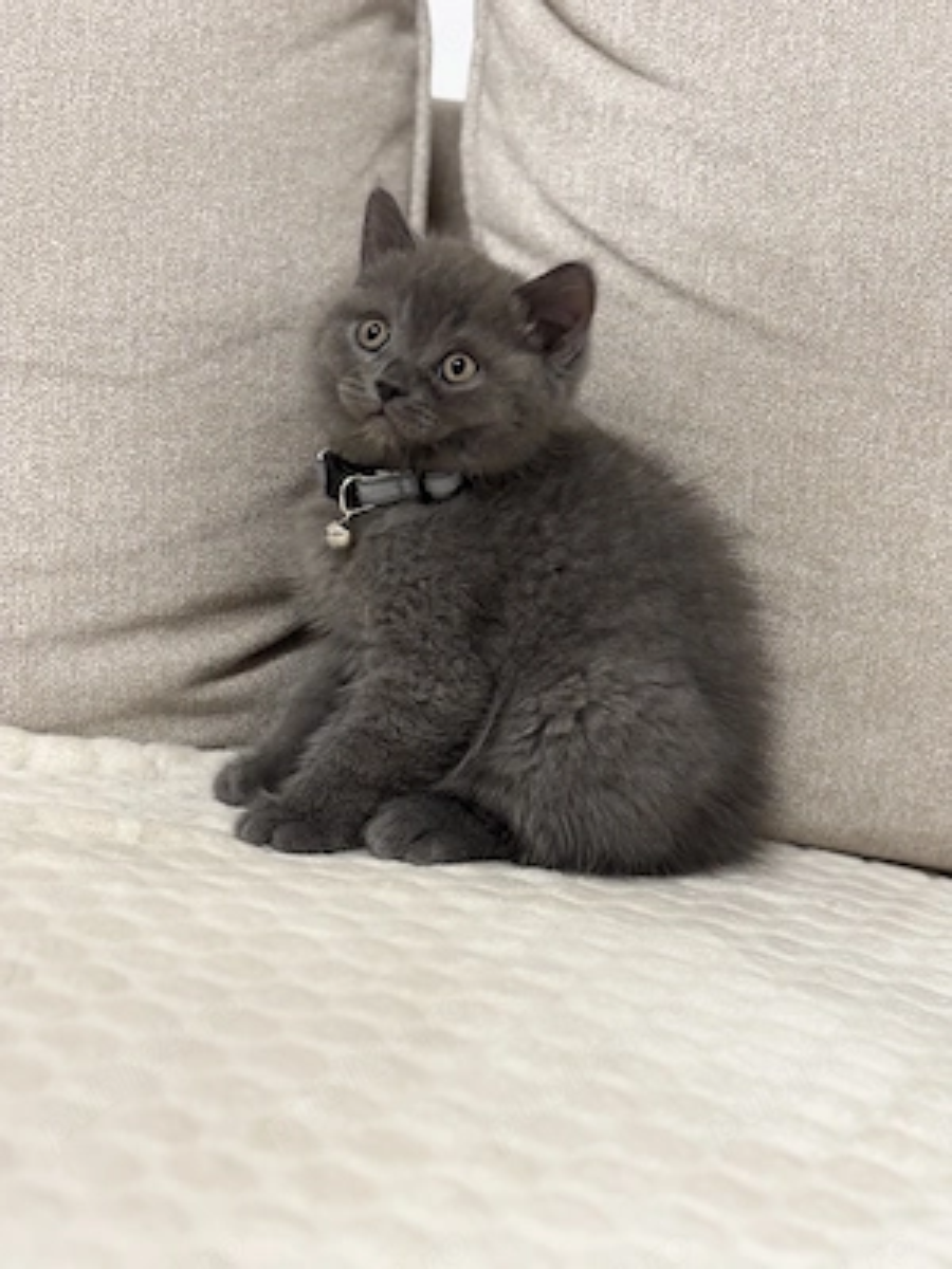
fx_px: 1907
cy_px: 634
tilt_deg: -9.4
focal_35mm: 52
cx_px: 476
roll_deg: -6.5
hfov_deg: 28.0
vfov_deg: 36.8
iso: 250
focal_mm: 5.96
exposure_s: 1/33
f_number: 1.6
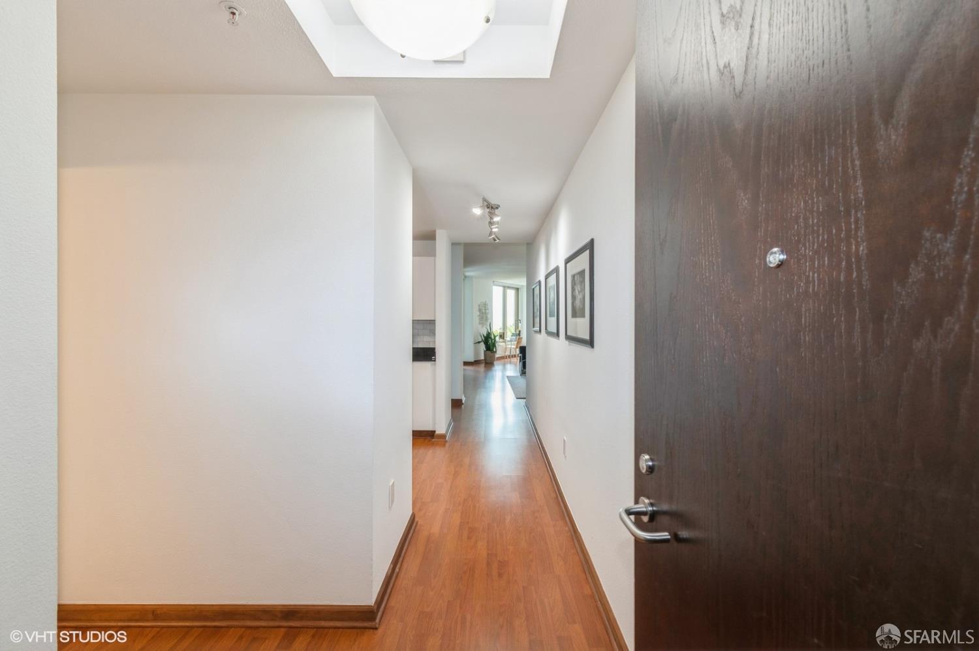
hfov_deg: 100.4
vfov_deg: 77.2
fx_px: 408
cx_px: 490
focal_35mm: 15
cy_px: 326
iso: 100
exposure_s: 1/5
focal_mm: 10
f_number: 8
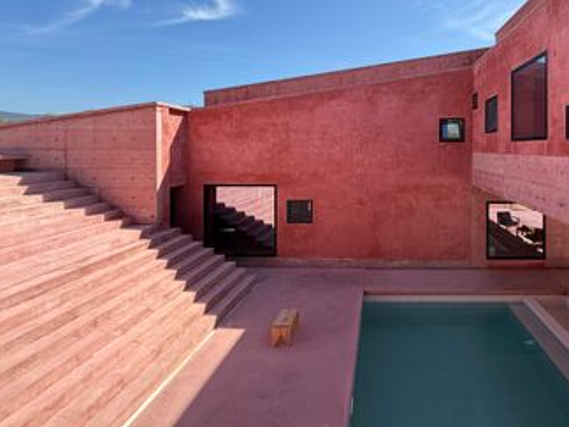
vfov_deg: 67.2
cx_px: 385
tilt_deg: +0.0
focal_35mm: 19
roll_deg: -0.1
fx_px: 312
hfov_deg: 81.5
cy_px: 149
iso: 64
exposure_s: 1/970
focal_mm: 2.22
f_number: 2.2
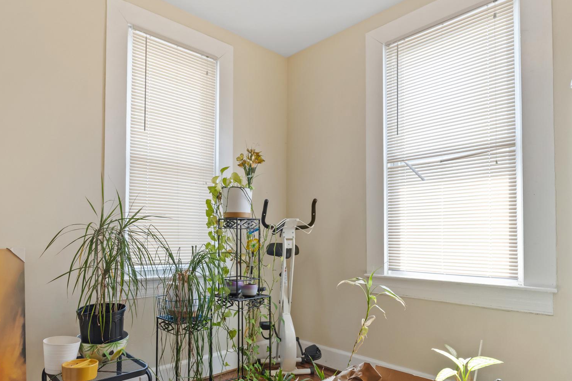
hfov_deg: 77.9
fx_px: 349
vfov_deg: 56.0
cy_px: 255
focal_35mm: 22
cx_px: 235
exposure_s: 1/15
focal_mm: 16
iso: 1000
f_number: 6.3
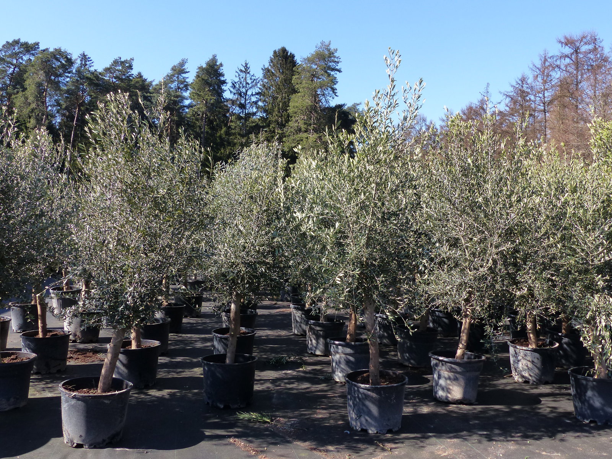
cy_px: 230
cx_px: 306
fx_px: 601
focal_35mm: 34
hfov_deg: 54.0
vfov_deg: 41.8
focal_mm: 6
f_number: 4
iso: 160
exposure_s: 1/500
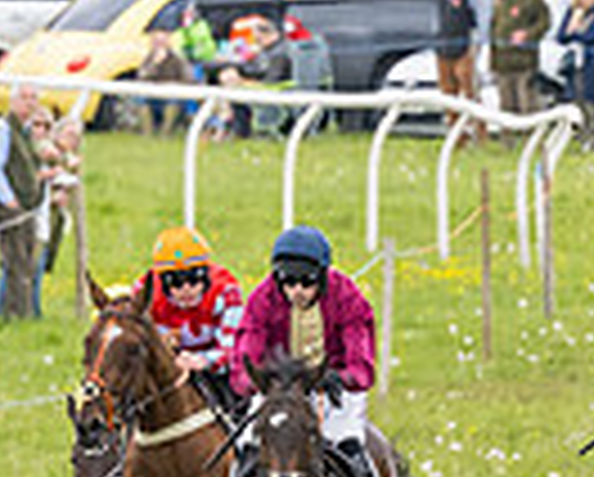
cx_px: 292
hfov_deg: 1.3
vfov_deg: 1.1
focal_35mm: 1445
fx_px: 25441
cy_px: 399
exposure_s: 1/1250
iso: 1000
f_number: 4
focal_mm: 175
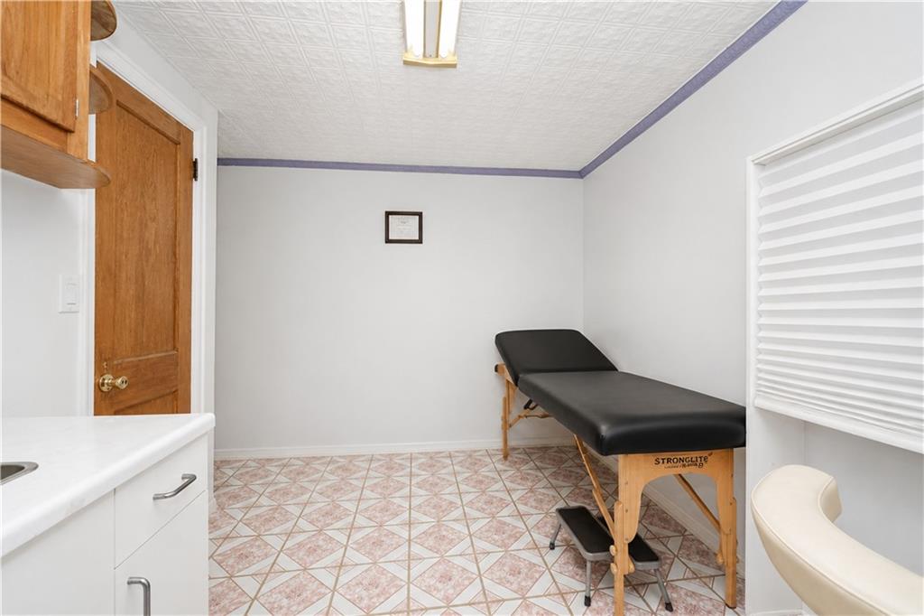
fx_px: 385
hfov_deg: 100.4
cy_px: 308
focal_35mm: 15
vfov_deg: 77.3
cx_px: 462
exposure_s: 1/80
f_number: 8
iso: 1600
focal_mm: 10
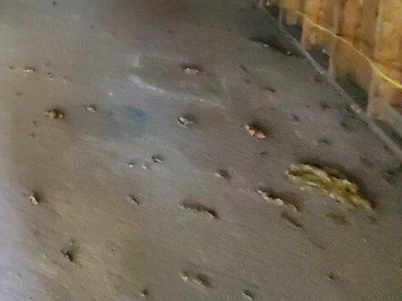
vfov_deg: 28.7
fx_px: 441
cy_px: -115
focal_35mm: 38
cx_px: -152
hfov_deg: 32.5
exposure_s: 1/33
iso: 800
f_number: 2.2
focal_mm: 1.8
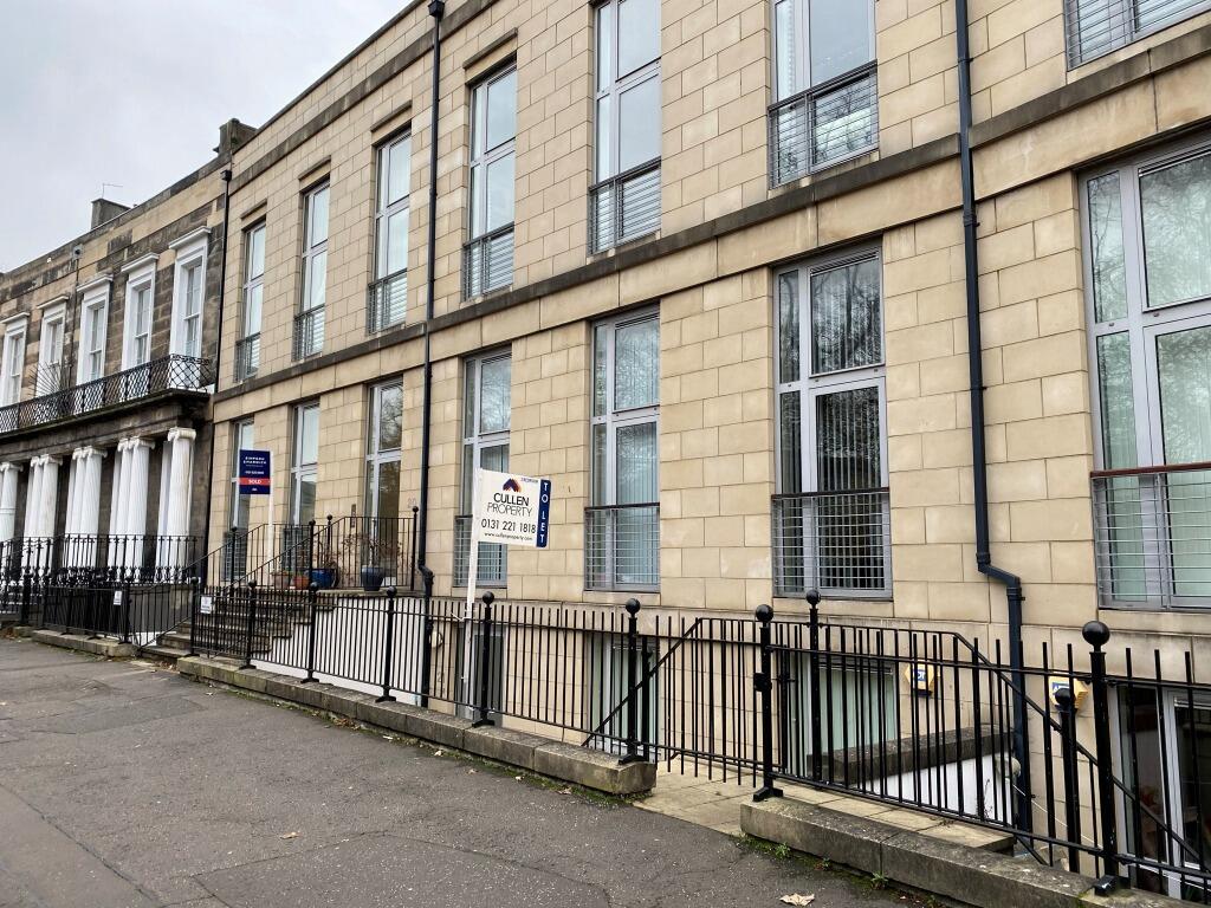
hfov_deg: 67.3
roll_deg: -1.1
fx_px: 910
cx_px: 606
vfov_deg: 53.1
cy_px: 454
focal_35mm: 26
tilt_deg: +6.7
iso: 64
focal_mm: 4.25
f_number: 1.8
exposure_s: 1/122
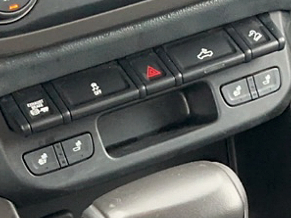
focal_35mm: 97
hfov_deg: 20.1
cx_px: 219
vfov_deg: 14.4
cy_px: 311
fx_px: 815
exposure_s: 1/60
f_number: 1.8
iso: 64
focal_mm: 3
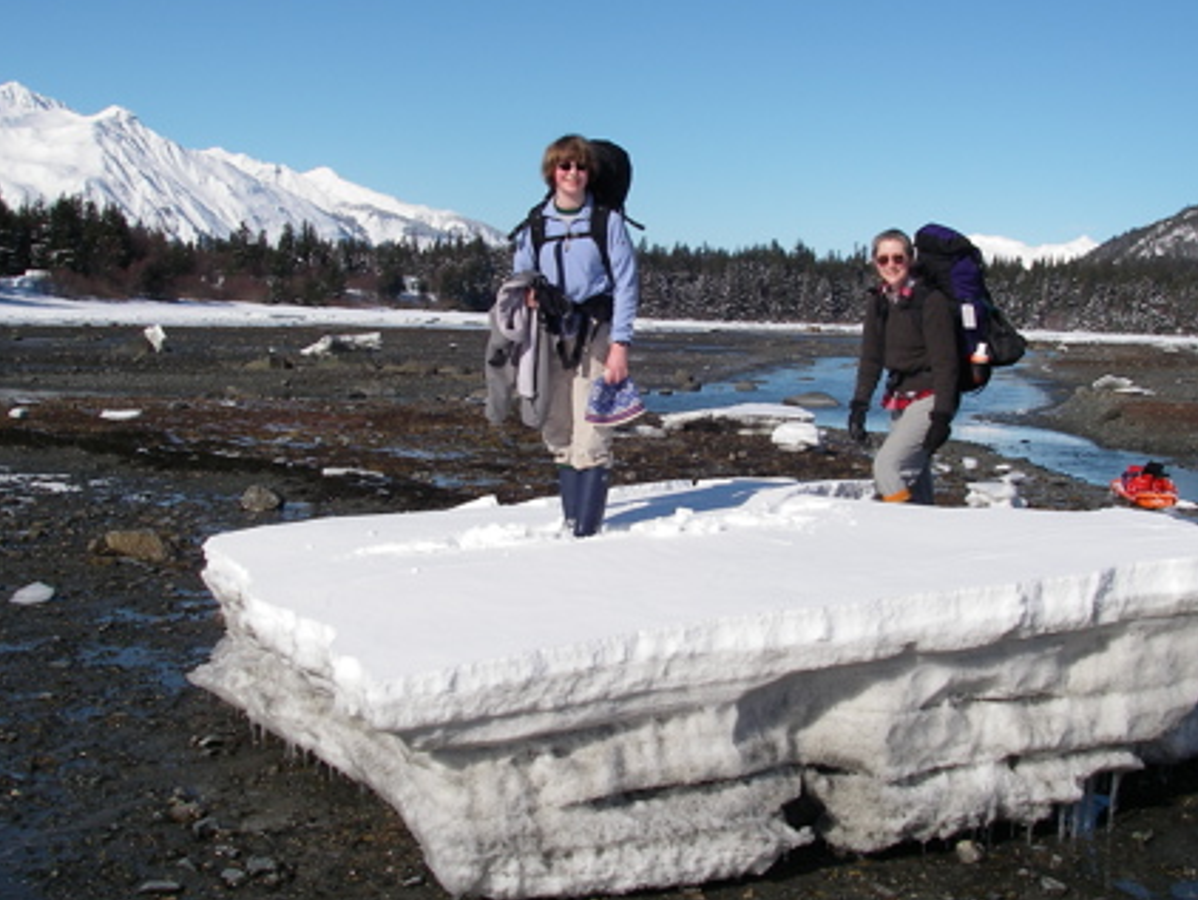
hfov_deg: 42.0
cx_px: 639
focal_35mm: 45
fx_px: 1558
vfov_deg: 32.2
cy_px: 441
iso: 64
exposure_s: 1/400
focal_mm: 6.3
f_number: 6.6
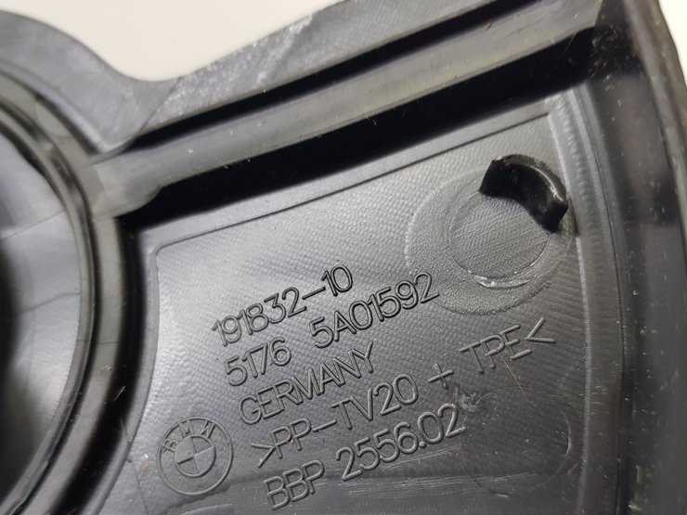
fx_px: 714
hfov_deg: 51.4
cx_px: 342
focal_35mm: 36
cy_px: 341
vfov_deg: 39.2
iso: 100
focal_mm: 4.2
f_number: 1.7
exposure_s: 1/100
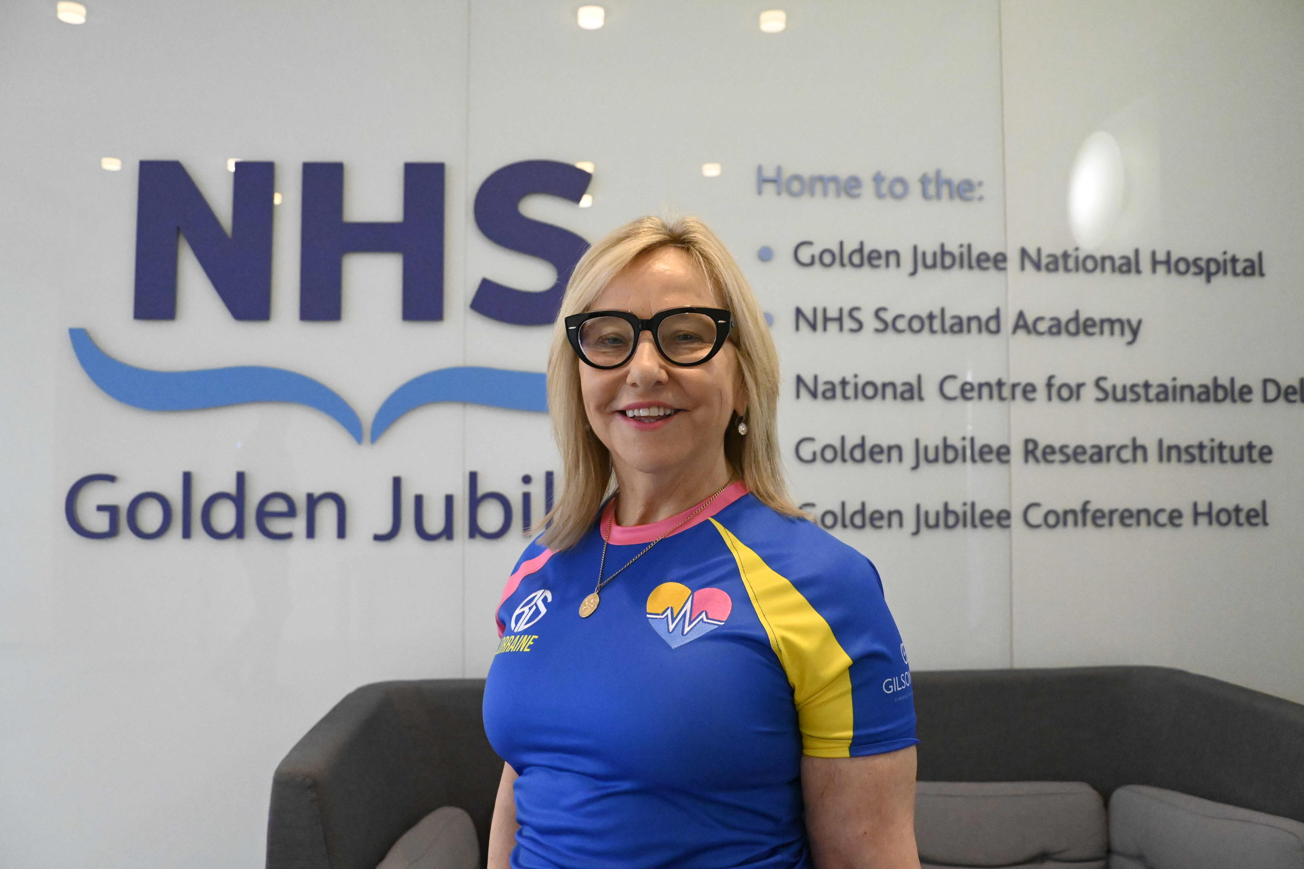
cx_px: 652
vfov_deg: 41.7
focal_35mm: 32
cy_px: 434
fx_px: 1141
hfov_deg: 59.5
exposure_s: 1/250
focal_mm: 21
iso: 8000
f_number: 3.8
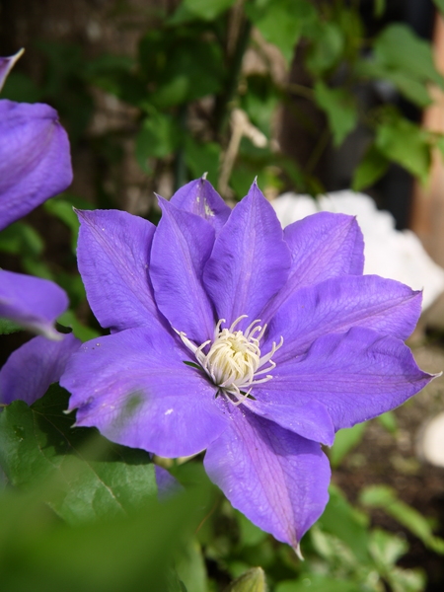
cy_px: 296
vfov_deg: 34.3
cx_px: 222
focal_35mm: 56
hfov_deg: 26.1
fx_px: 958
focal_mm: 28
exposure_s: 1/160
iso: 100
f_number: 6.3
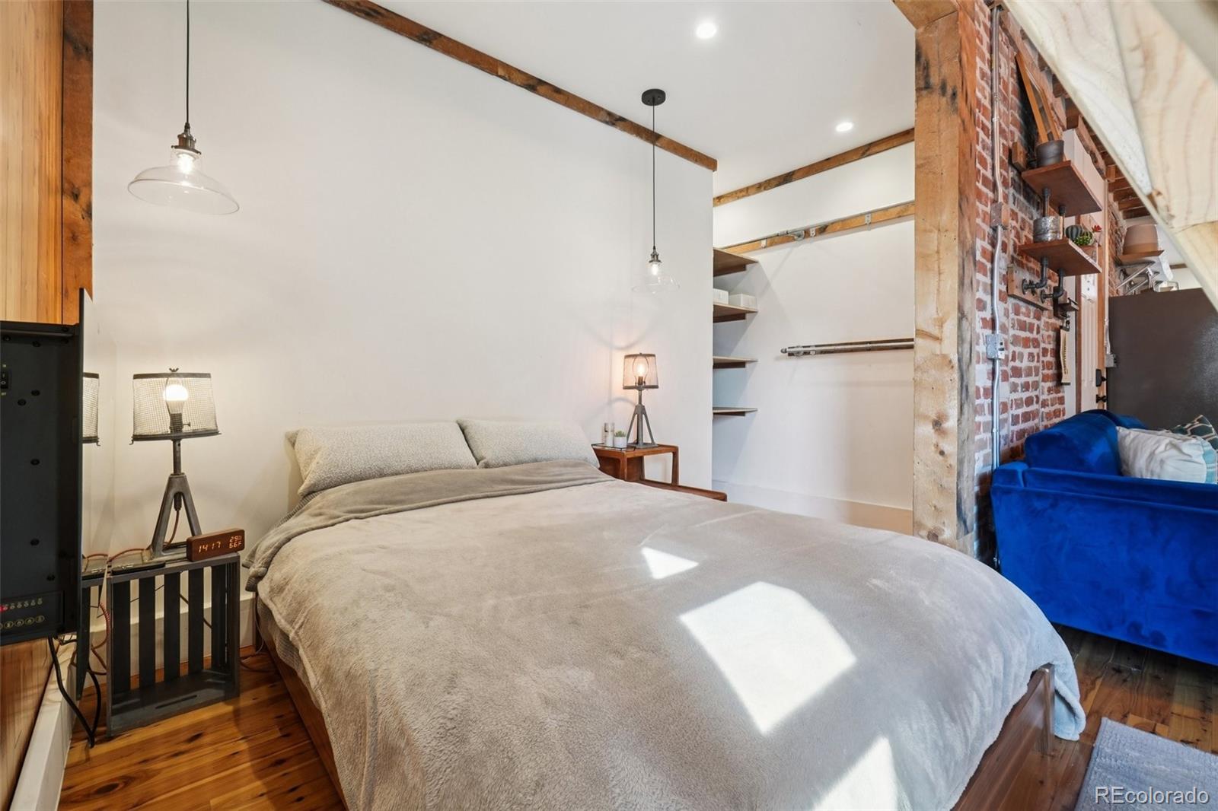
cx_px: 609
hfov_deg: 100.4
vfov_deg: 77.3
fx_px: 507
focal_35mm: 15
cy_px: 406
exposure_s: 1/15
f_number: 8
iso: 400
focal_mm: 10
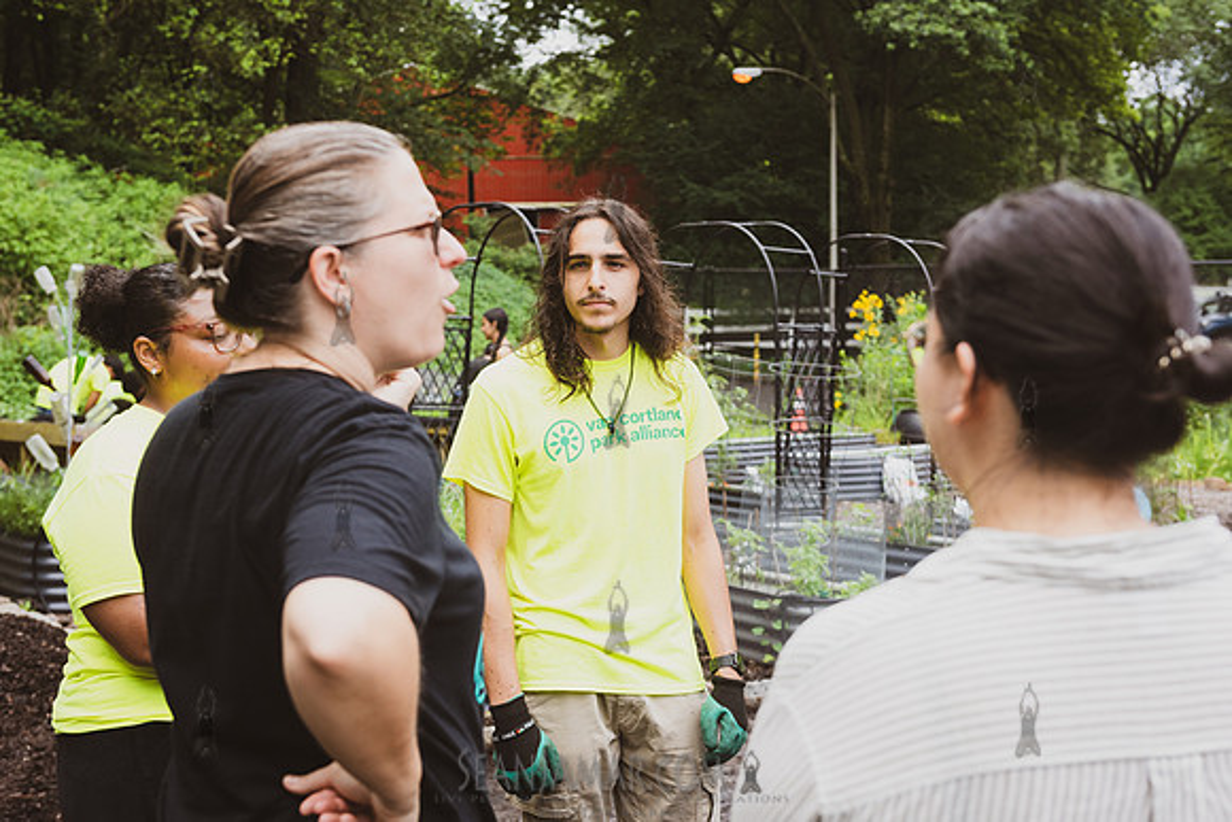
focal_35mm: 52
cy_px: 411
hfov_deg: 38.2
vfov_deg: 26.0
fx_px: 1780
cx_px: 616
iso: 640
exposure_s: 1/640
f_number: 4.5
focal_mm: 52
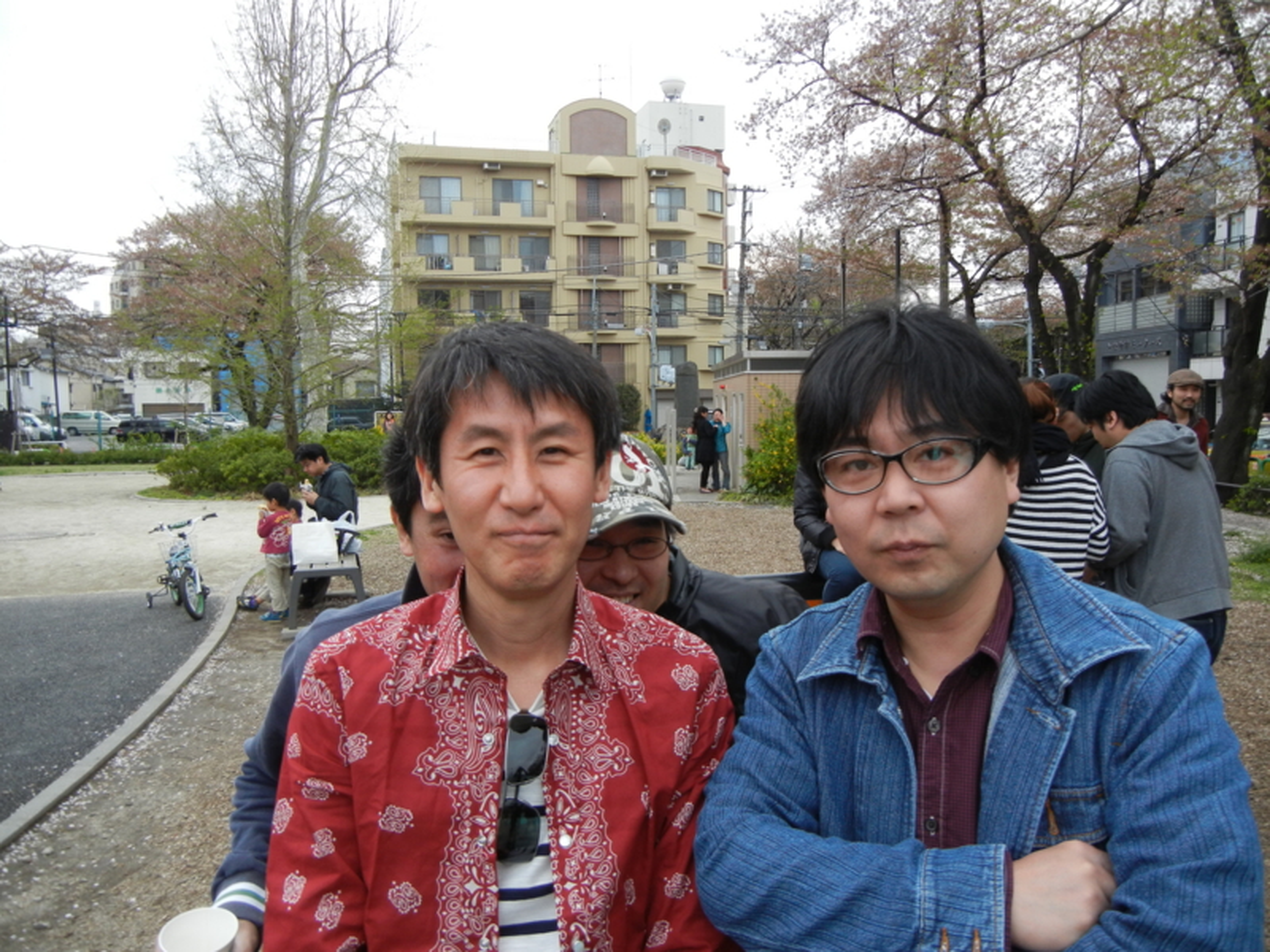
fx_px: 1101
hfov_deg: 60.0
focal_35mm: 30
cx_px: 635
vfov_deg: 46.8
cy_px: 476
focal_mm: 5.4
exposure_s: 1/421
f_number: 3.5
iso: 160
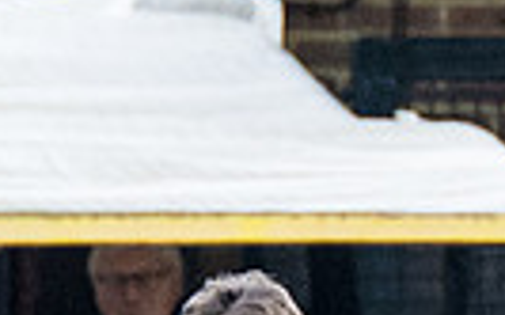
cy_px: 761
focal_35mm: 3800
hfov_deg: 0.6
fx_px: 52277
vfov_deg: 0.3
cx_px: 177
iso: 800
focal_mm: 280
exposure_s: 1/1250
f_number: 4.5
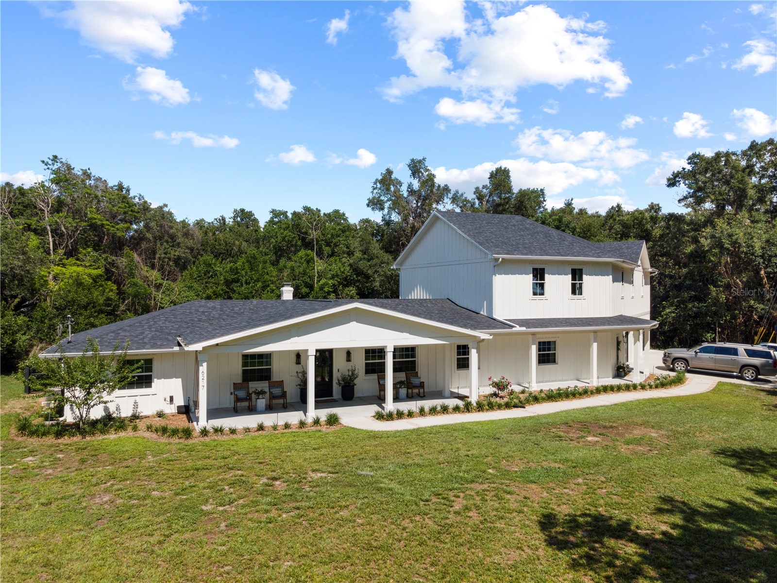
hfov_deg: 71.6
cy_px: 292
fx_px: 539
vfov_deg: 56.8
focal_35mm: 24
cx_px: 388
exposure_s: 1/800
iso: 100
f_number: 2.8
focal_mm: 4.5
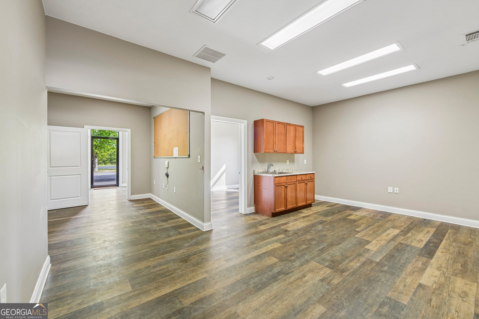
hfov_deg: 104.3
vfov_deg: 81.2
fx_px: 186
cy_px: 160
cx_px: 240
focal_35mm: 14
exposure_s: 1/20
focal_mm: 14
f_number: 8
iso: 400
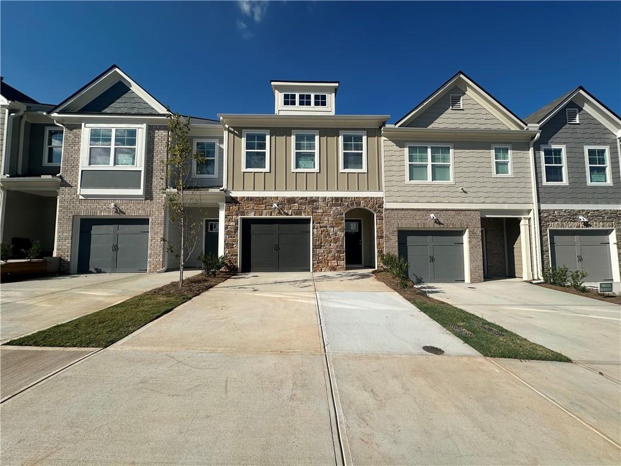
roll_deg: -0.4
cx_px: 310
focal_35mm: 14
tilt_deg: +3.2
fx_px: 251
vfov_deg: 85.7
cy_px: 233
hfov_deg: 102.1
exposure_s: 1/2882
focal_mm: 2.22
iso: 50
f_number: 2.2
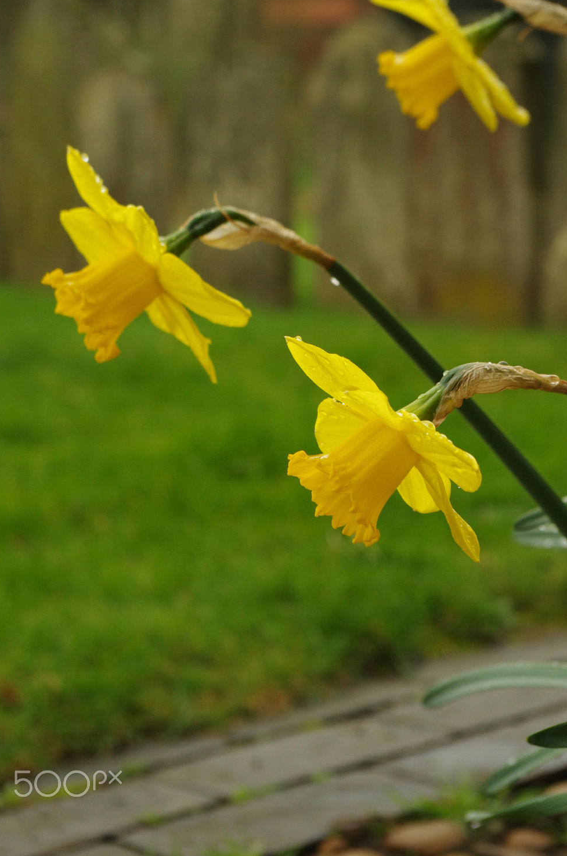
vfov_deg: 22.8
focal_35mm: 90
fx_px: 2124
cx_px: 286
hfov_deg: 15.2
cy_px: 395
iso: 400
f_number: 8
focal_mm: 55
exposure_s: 1/200
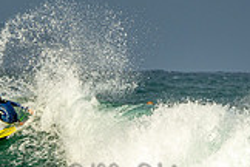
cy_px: 157
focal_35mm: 1076
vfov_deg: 1.3
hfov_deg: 1.9
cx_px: 14
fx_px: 7472
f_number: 5.6
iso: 200
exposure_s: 1/640
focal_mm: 200
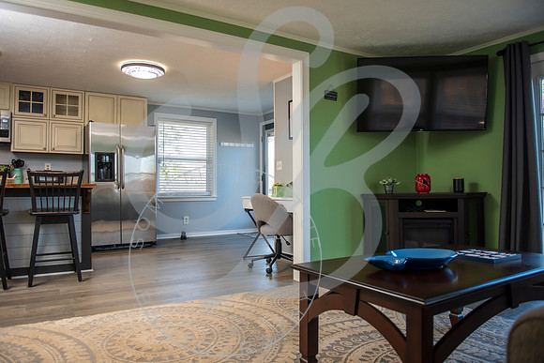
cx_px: 266
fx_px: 377
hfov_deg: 71.6
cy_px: 181
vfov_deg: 51.4
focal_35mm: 25
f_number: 2.8
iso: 400
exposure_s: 1/200
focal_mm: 24
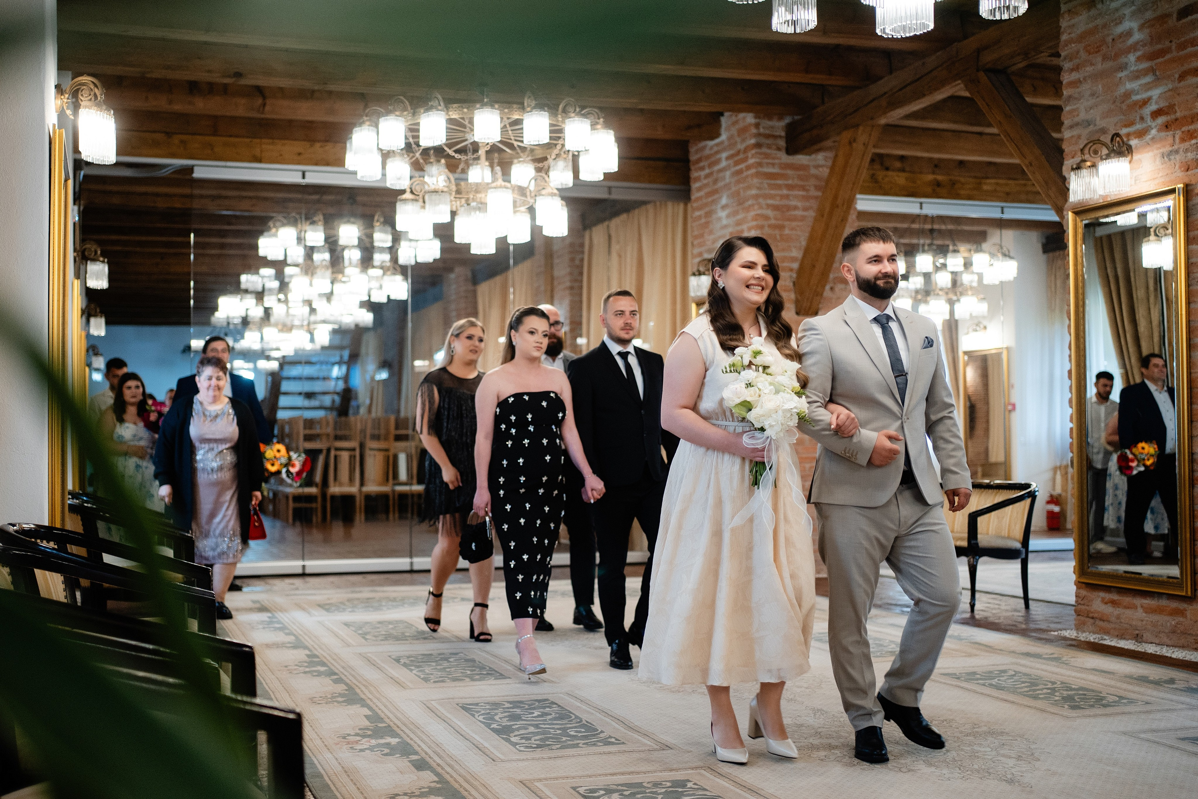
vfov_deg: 37.9
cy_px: 400
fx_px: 1165
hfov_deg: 54.4
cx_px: 599
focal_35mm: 35
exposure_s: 1/250
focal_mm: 35
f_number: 1.8
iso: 1250
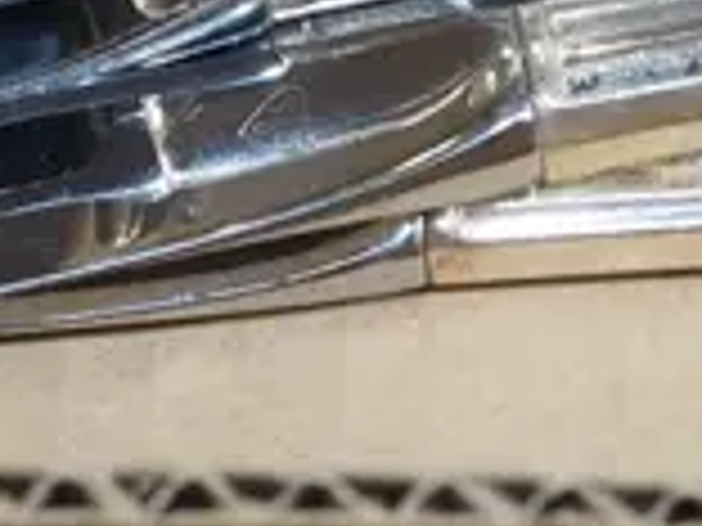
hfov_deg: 7.5
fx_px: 5334
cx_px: 310
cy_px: -859
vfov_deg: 5.4
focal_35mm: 263
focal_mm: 20
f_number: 5.6
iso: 1000
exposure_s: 1/60
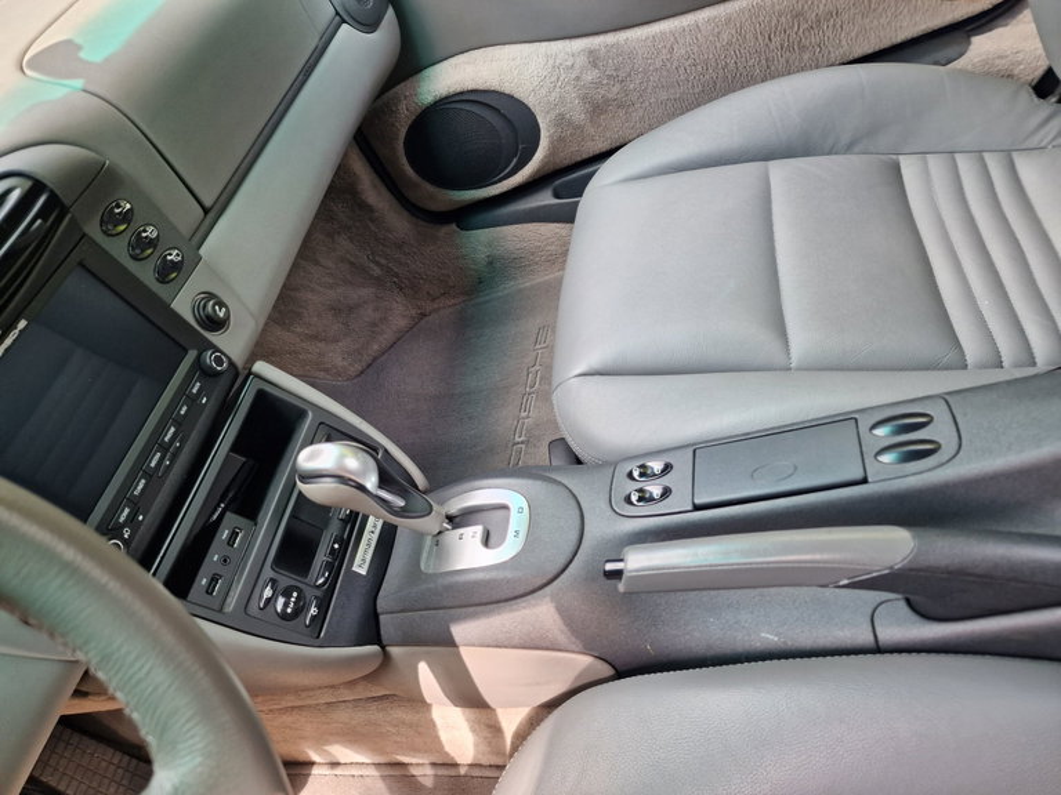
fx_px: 705
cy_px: 398
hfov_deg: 73.9
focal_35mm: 23
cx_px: 530
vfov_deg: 58.9
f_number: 1.8
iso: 80
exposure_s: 1/180
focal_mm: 6.4
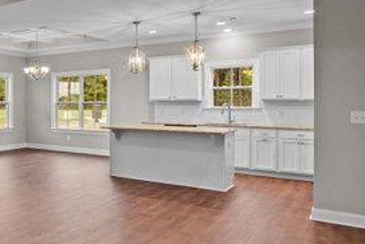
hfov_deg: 43.4
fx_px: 376
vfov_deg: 36.0
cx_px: -10
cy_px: 114
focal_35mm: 37
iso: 160
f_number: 8
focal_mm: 14
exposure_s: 1/13
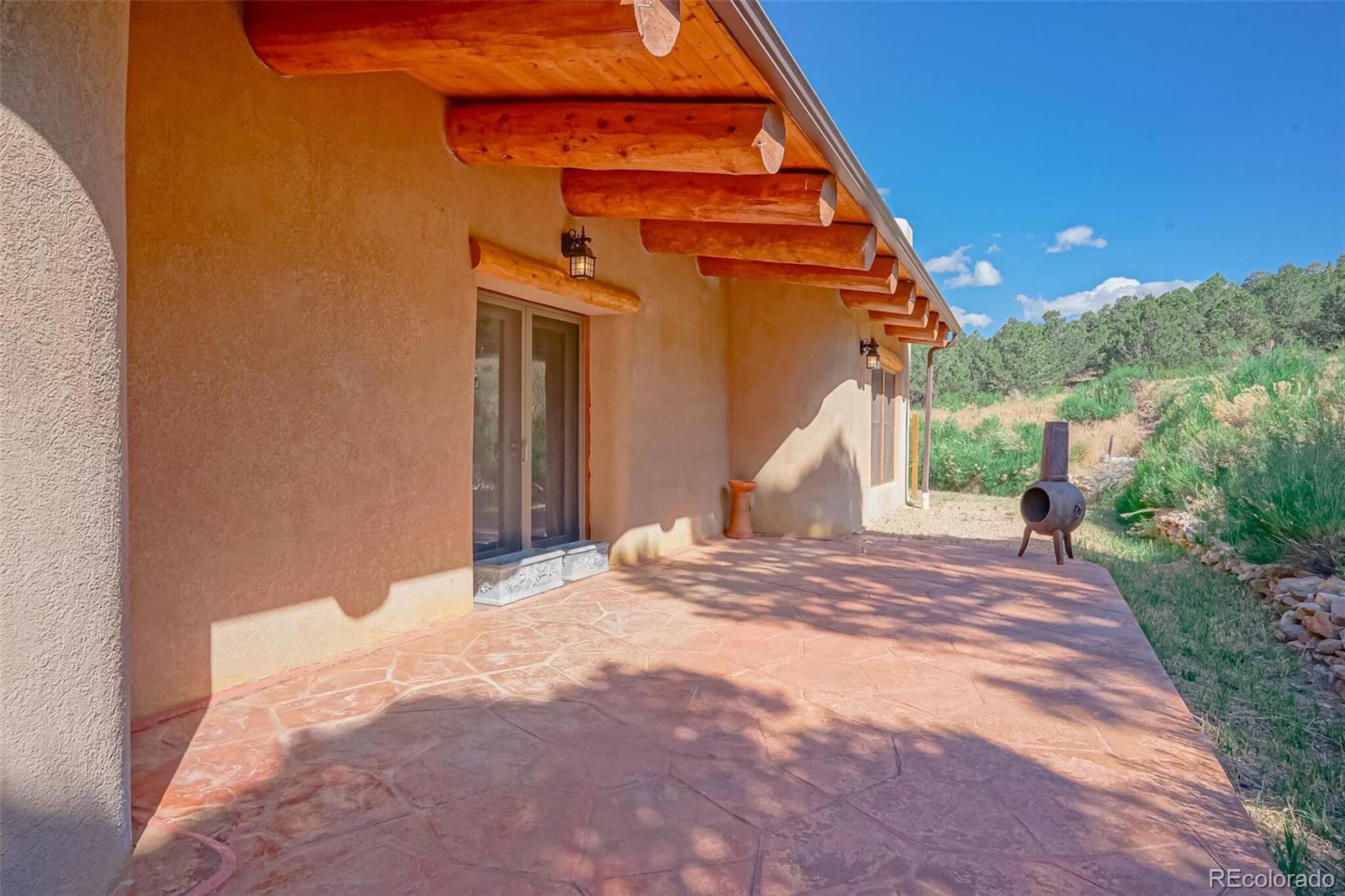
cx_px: 672
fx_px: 710
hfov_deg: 86.9
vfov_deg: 64.5
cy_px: 448
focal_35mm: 19
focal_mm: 19
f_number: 11
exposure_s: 1/250
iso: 400
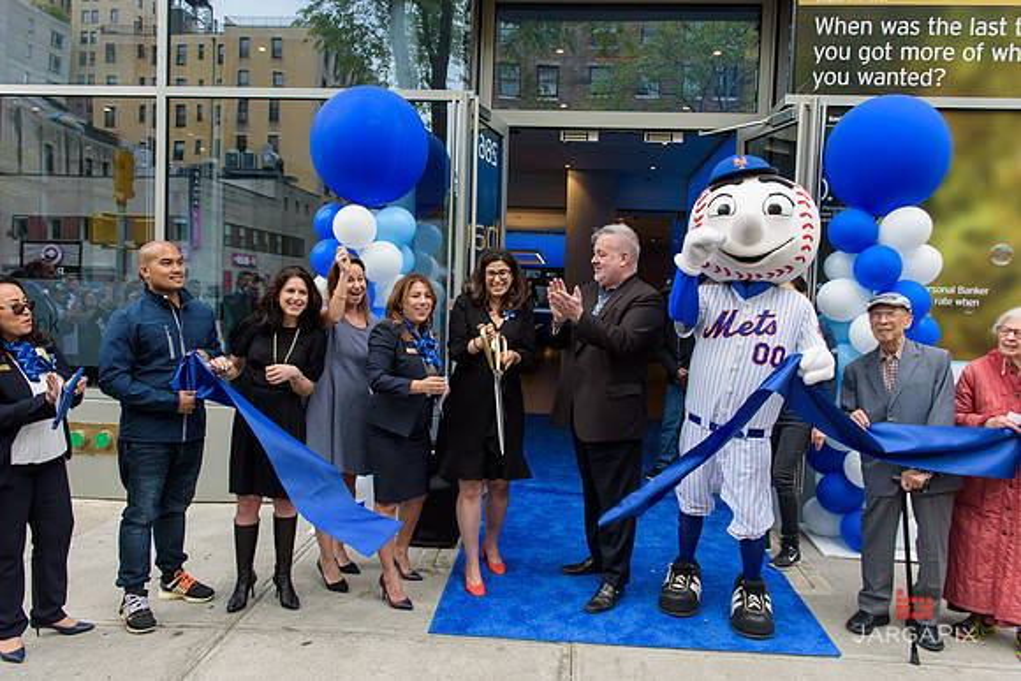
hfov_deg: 67.4
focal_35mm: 27
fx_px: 766
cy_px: 340
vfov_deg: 48.0
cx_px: 510
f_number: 5
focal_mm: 27
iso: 200
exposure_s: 1/250
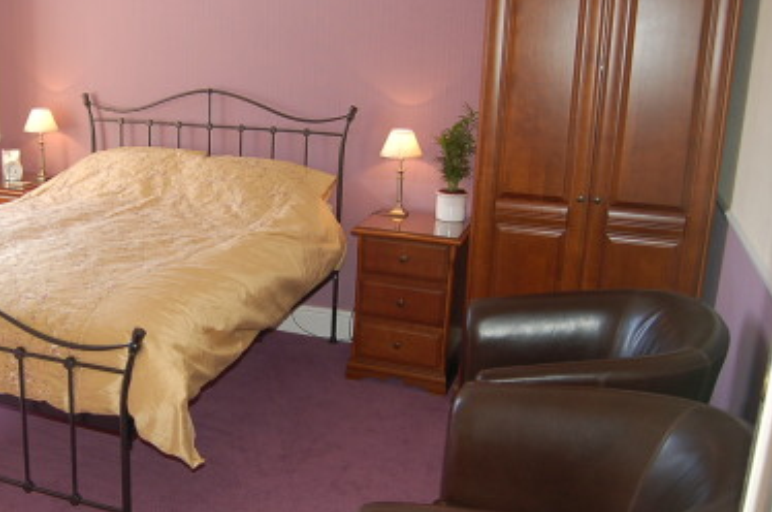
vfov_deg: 35.7
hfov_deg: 50.9
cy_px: 219
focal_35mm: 37
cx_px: 248
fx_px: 792
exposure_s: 1/100
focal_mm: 18
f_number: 3.5
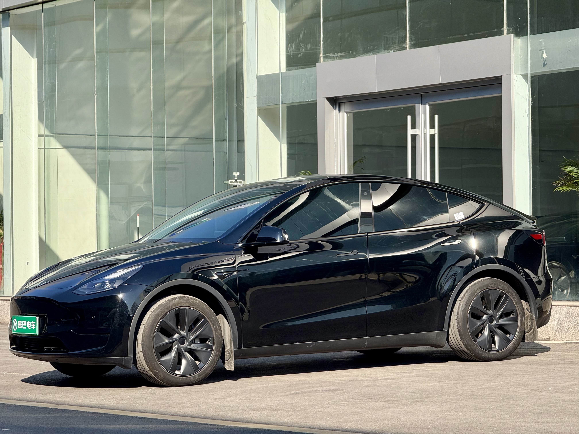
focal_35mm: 120
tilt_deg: +1.1
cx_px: 290
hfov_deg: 16.4
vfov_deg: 12.3
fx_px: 2007
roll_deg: +0.3
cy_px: 217
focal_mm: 15.66
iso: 50
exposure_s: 1/1004
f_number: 2.8
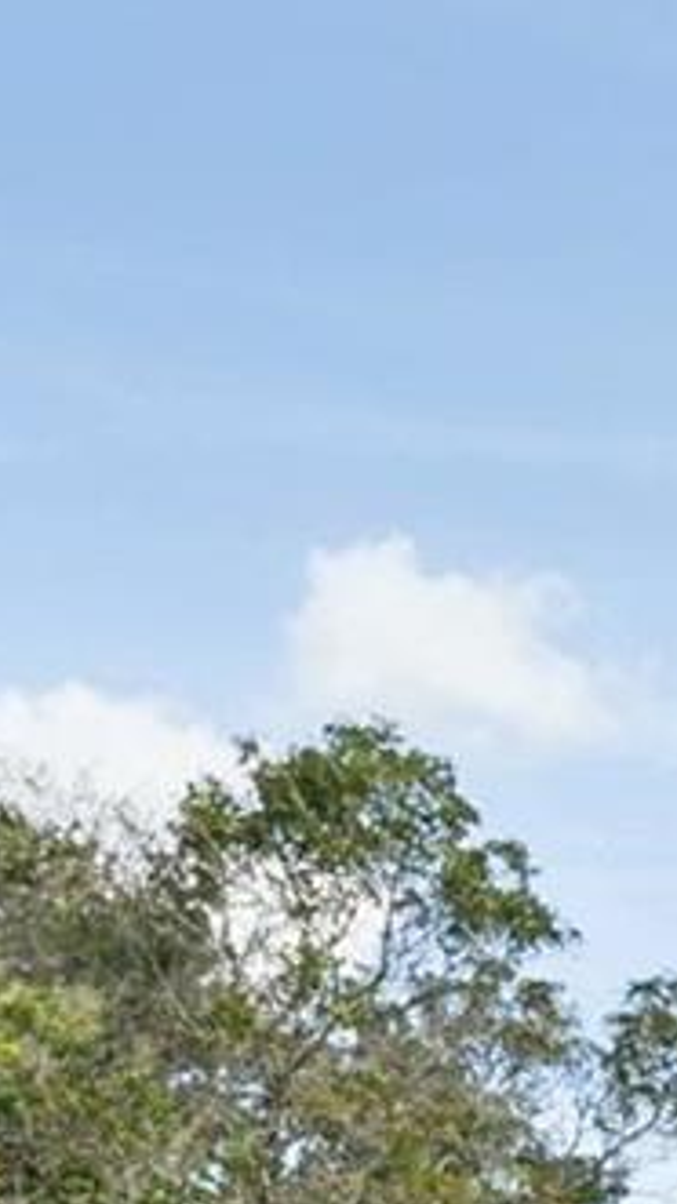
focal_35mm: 81
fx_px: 2587
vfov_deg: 23.0
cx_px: 1551
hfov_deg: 12.3
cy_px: 1615
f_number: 8
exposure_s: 1/45
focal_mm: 16
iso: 100
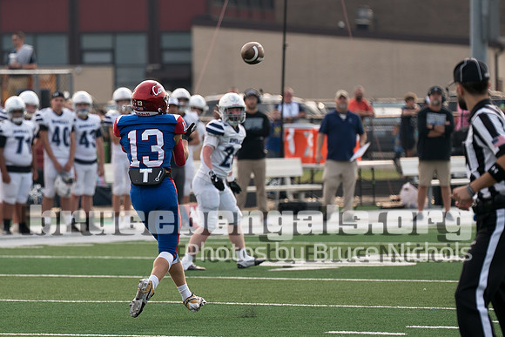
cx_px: 173
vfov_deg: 4.1
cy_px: 151
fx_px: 4698
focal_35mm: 335
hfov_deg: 6.2
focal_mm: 171
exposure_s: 1/1000
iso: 125
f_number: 2.8
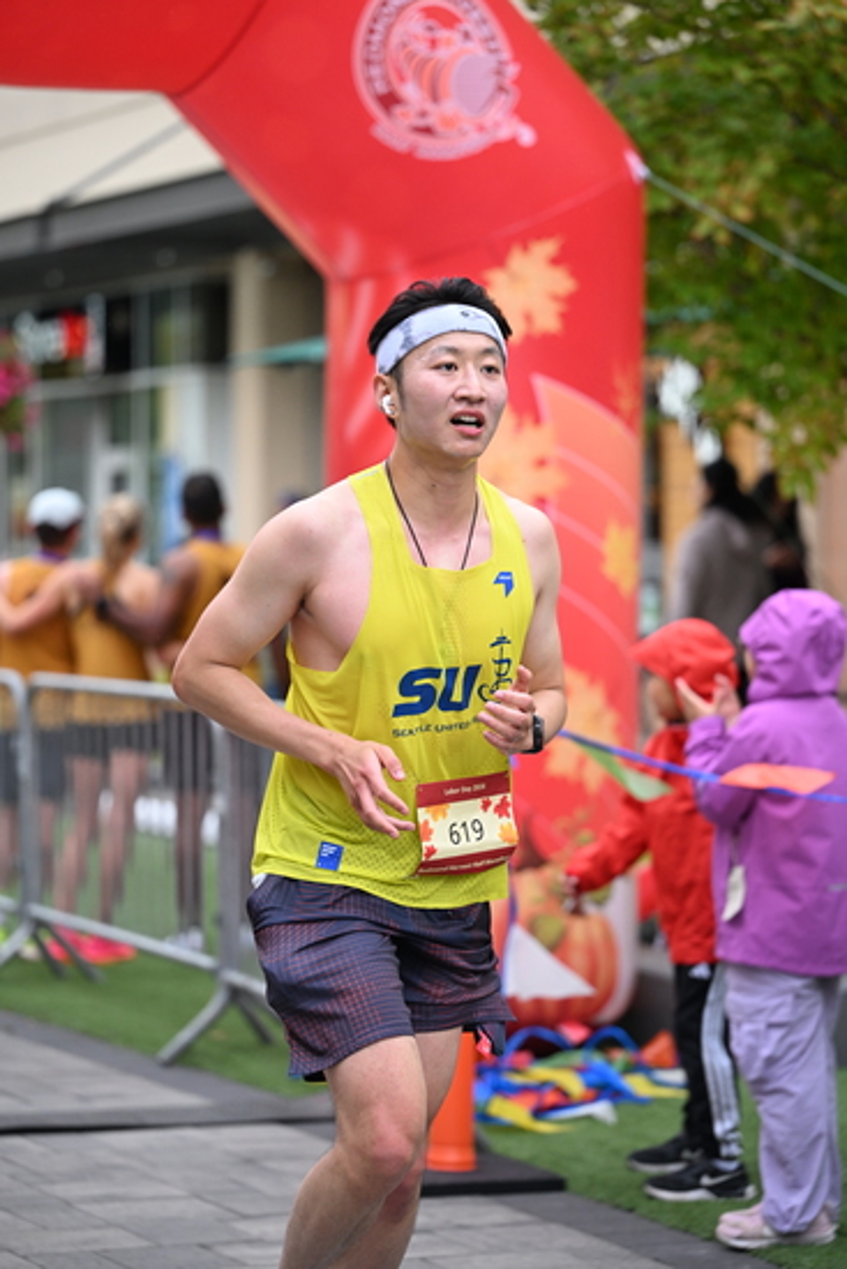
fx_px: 3879
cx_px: 424
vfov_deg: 18.6
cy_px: 634
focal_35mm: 110
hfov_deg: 12.5
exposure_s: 1/1600
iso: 1000
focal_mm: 110
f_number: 2.8
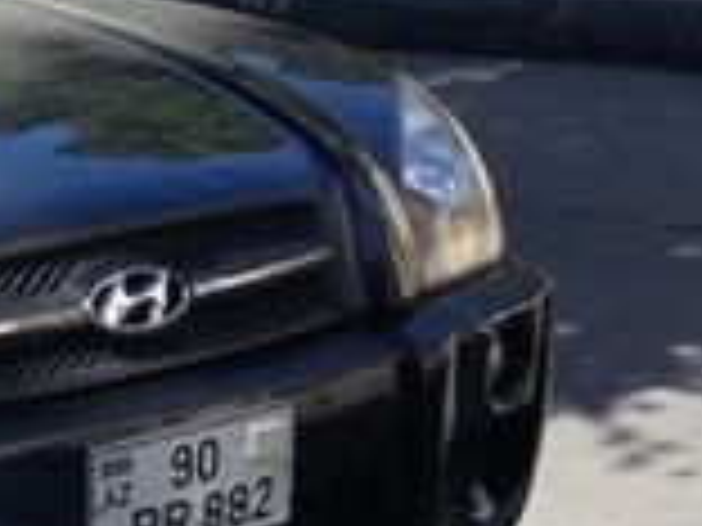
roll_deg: +5.5
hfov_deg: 12.7
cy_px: 402
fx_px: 2839
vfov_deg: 10.6
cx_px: -585
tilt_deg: -13.9
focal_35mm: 140
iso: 50
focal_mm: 4.12
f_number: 2.4
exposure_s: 1/411
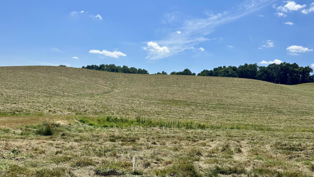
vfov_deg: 42.7
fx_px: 225
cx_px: 159
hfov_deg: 69.9
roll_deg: -4.0
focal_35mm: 27
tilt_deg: -1.4
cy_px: 104
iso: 80
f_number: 1.78
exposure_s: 1/6623
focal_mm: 6.86
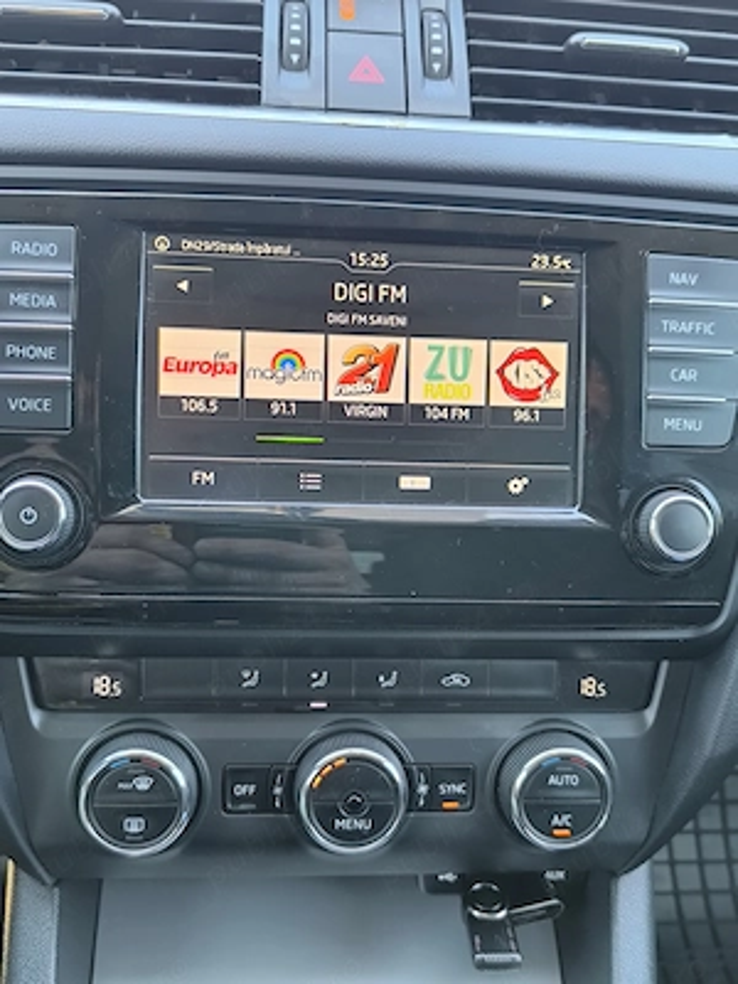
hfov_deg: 40.7
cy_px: 492
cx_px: 369
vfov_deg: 52.6
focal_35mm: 35
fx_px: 995
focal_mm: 6.14
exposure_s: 1/100
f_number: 1.65
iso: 400
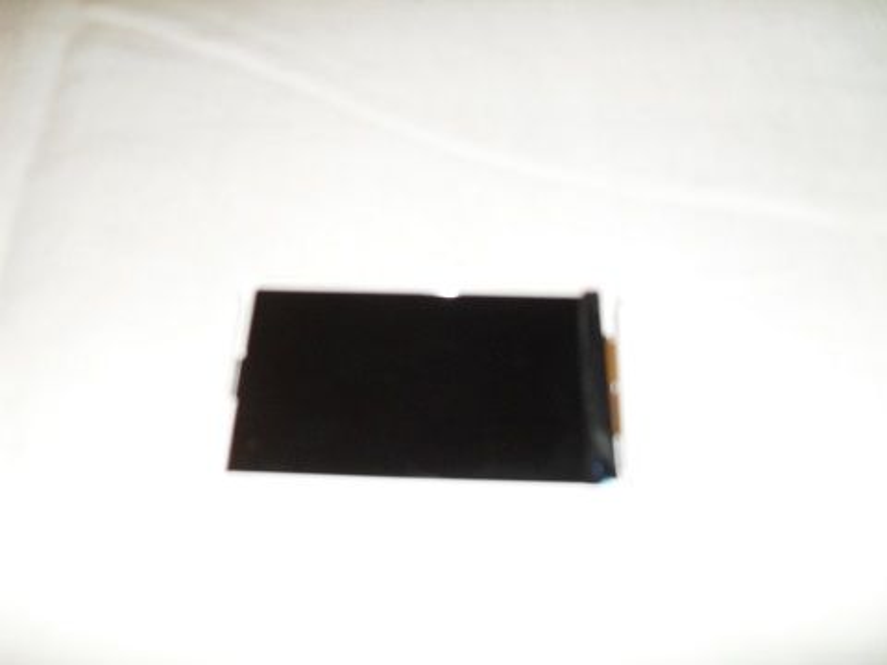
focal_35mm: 35
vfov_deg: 40.7
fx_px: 897
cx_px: 444
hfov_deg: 52.6
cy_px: 332
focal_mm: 6.2
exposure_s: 1/45
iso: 200
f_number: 2.8
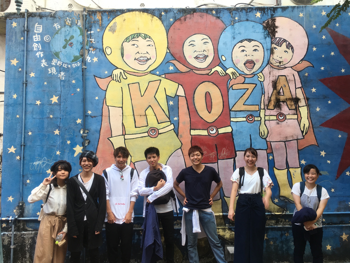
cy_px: 132
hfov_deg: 61.7
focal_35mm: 29
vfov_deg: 48.2
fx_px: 293
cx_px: 175
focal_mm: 4.15
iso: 32
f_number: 2.2
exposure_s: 1/60
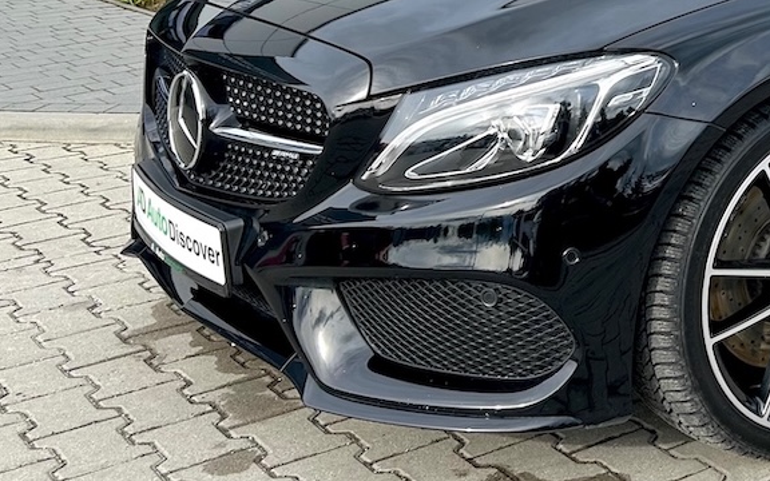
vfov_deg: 18.8
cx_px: 802
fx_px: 1406
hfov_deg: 28.4
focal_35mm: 67
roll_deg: +1.0
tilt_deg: -4.7
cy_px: -25
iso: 50
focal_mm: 5.7
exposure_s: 1/2008
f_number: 1.5
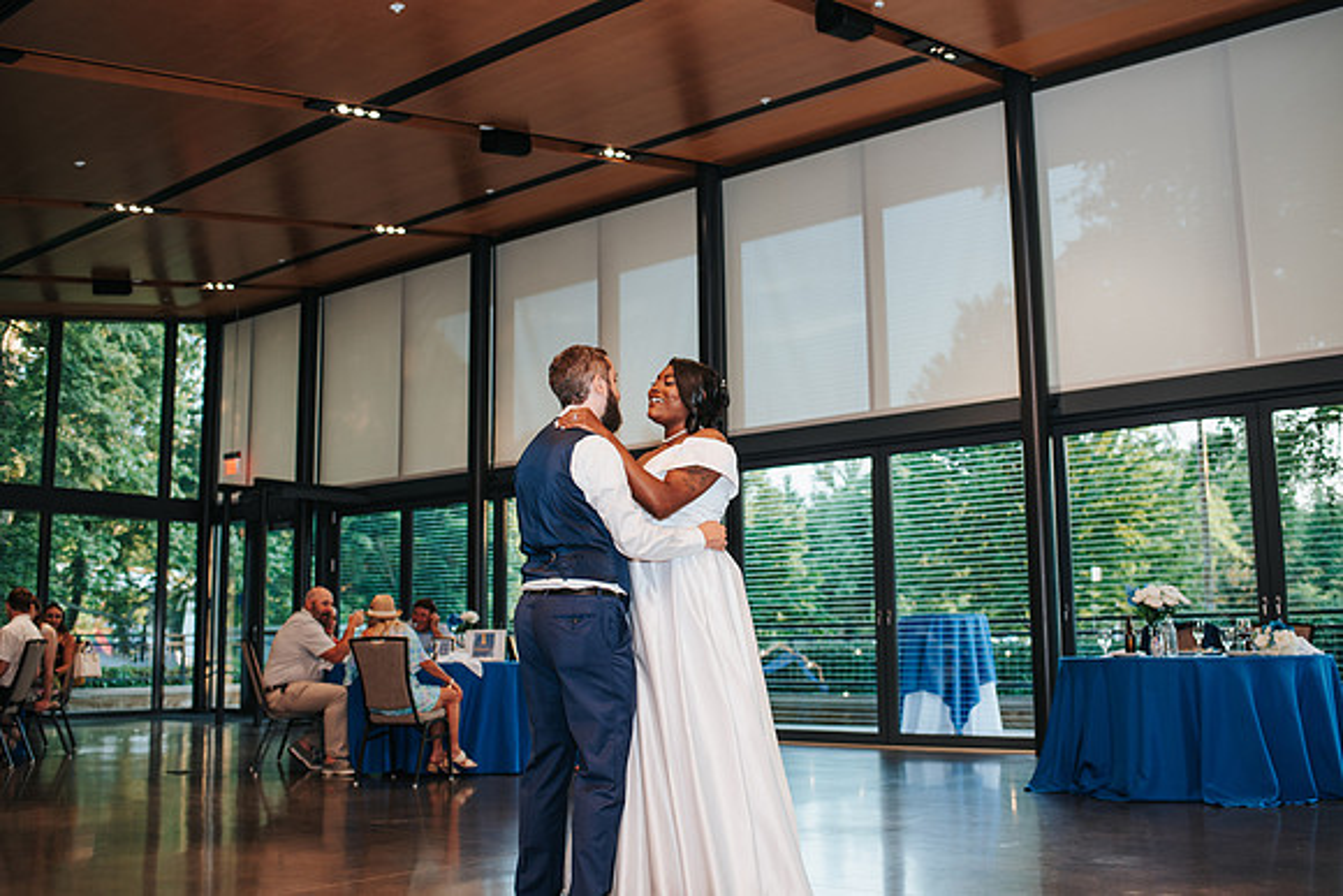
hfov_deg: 53.4
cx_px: 672
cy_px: 448
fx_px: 1336
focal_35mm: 36
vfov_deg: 37.1
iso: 400
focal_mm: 35
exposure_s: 1/160
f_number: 2.8
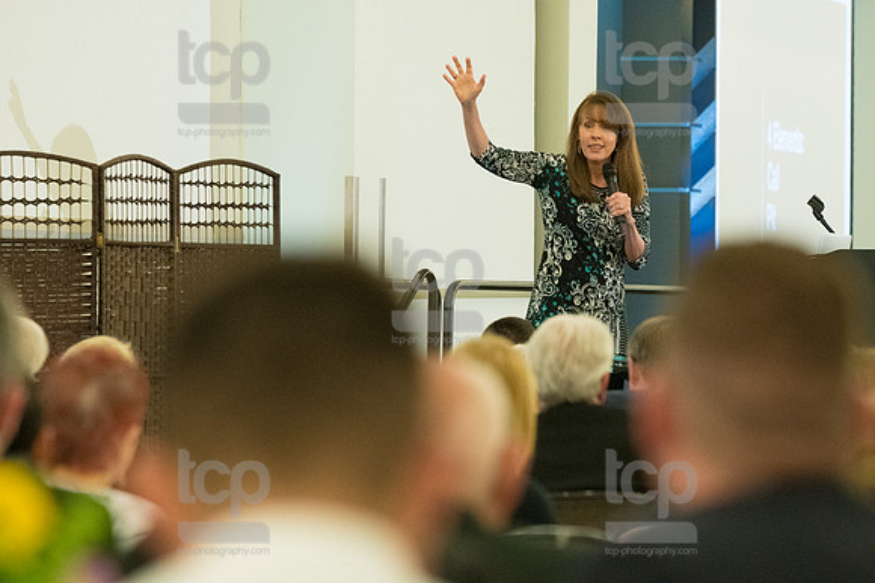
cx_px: 438
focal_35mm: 300
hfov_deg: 6.9
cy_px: 292
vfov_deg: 4.6
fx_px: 7287
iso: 3200
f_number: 4.5
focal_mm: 200
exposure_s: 1/400
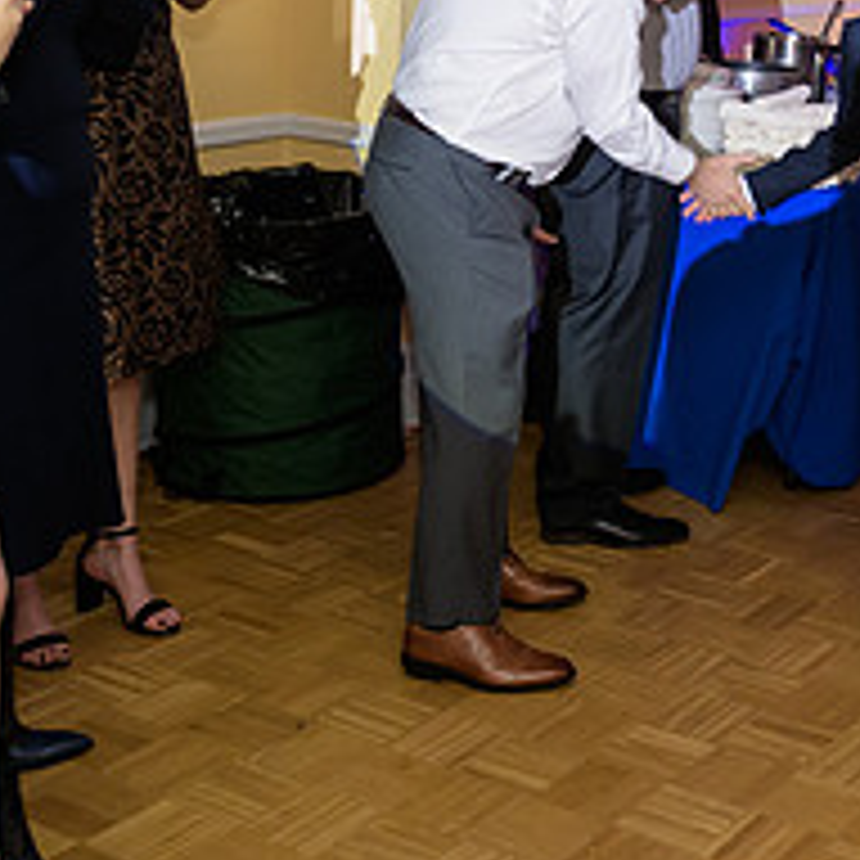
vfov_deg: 25.0
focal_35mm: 67
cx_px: 919
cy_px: 97
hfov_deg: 24.2
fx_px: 1883
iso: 800
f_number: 3.2
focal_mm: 26
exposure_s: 1/125
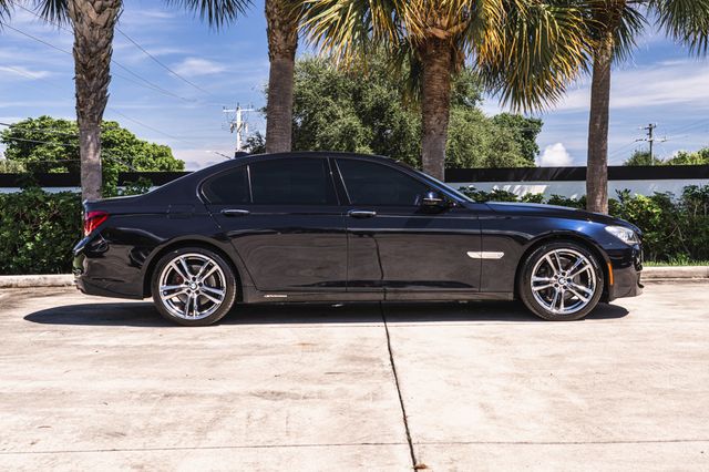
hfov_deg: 40.7
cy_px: 236
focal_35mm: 48
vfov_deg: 27.8
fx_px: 953
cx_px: 393
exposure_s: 1/80
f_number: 8
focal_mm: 40
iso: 160
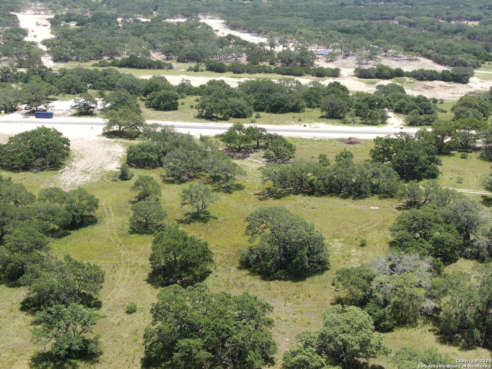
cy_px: 184
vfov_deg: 30.3
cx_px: 246
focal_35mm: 48
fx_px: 682
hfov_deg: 39.7
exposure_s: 1/400
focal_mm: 8.6
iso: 110
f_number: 3.8
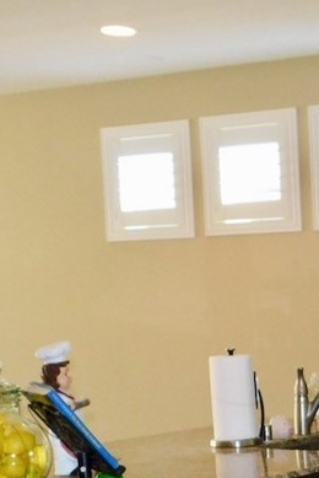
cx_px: 578
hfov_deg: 14.6
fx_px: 1088
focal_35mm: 82
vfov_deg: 23.9
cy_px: 450
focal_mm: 5.3
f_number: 3.2
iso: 200
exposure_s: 1/30
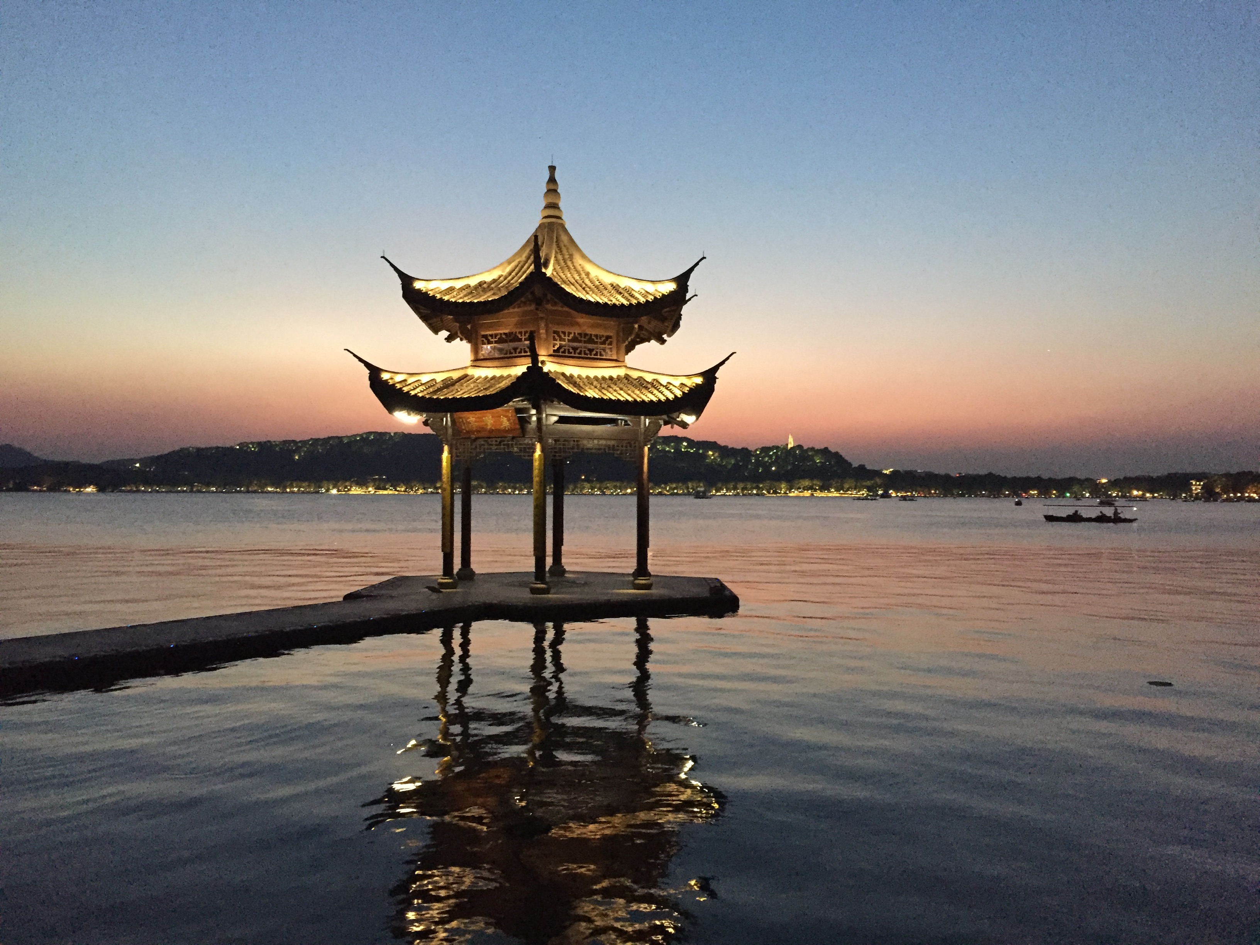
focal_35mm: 29
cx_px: 630
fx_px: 1056
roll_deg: -1.7
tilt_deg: +1.4
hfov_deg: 61.7
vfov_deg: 48.2
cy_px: 472
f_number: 2.2
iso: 400
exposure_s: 1/17
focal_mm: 4.15
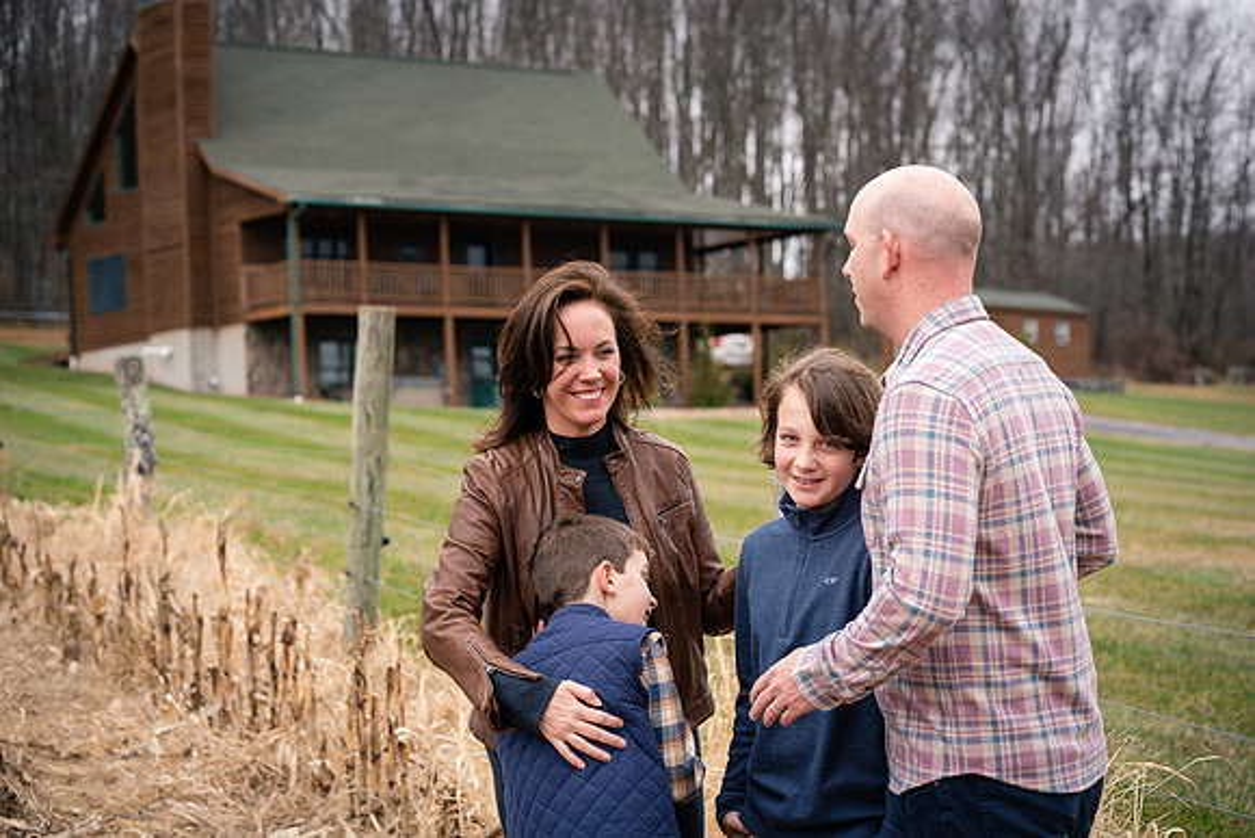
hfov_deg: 23.9
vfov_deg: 16.1
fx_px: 2964
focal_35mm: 85
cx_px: 628
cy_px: 419
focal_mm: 85
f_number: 5
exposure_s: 1/320
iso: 320
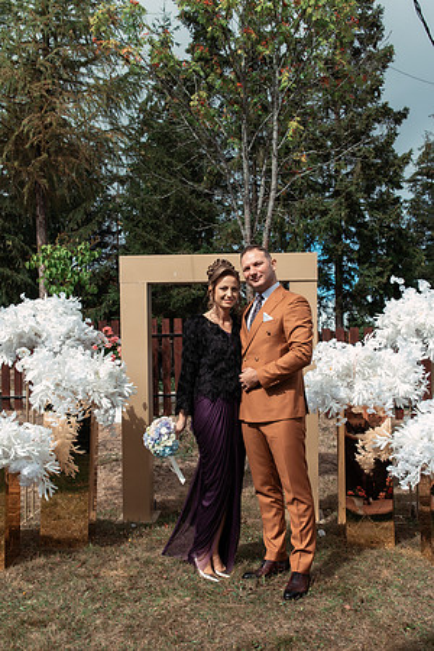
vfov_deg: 54.4
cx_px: 217
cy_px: 326
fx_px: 633
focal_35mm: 35
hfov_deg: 37.9
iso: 320
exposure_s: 1/800
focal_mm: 35
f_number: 6.3
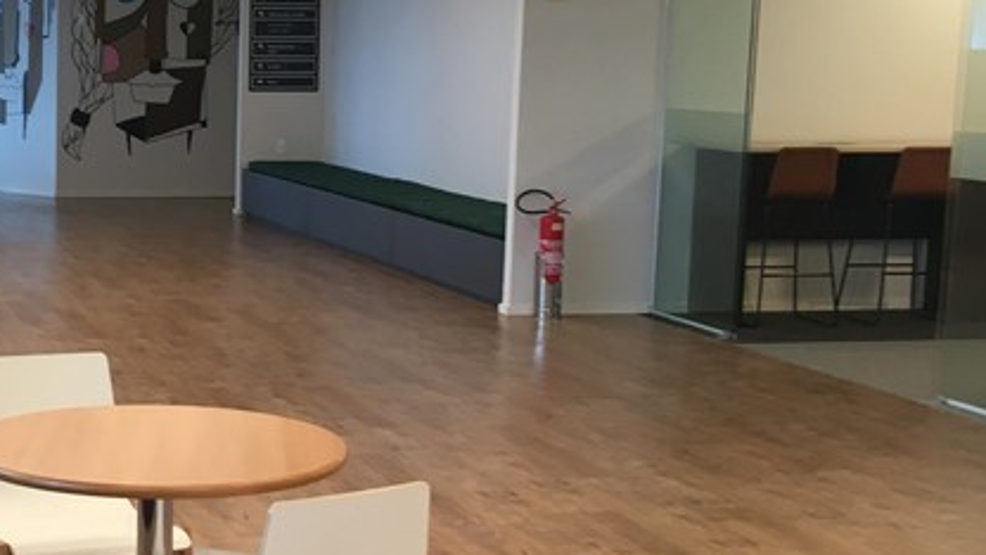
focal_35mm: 76
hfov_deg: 27.1
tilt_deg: -10.5
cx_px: 145
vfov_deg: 15.9
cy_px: 337
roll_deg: +0.4
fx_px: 1987
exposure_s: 1/30
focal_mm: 4.15
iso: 50
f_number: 2.2
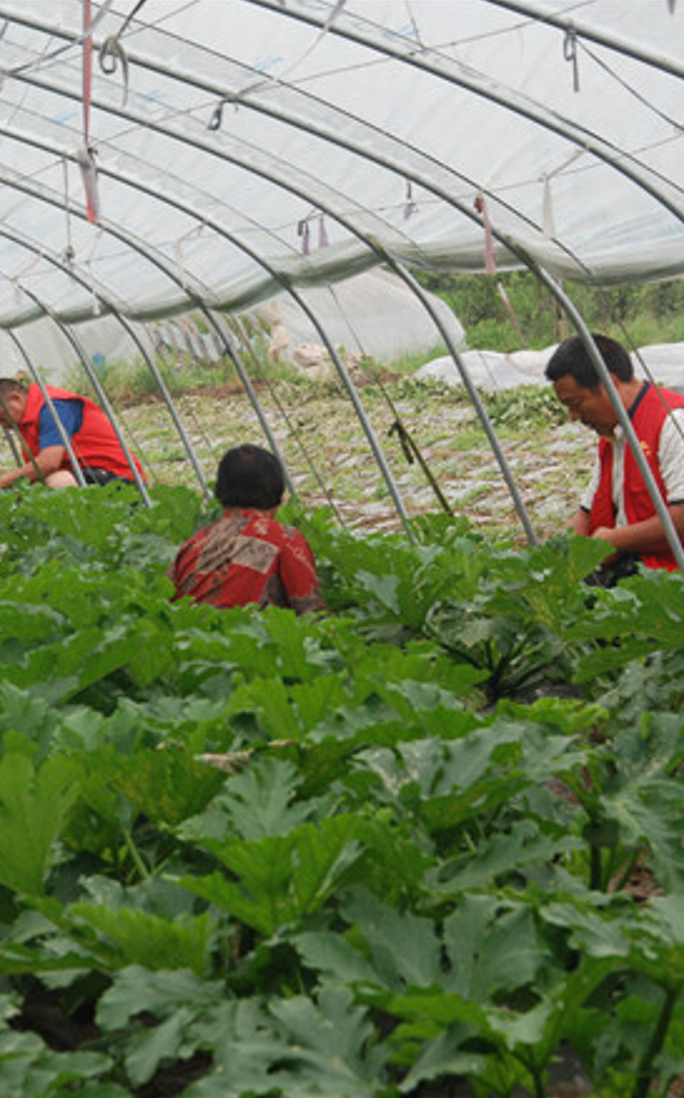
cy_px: 548
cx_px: 70
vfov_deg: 17.4
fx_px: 3586
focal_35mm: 120
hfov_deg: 10.8
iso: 400
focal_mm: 52
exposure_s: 1/250
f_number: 8
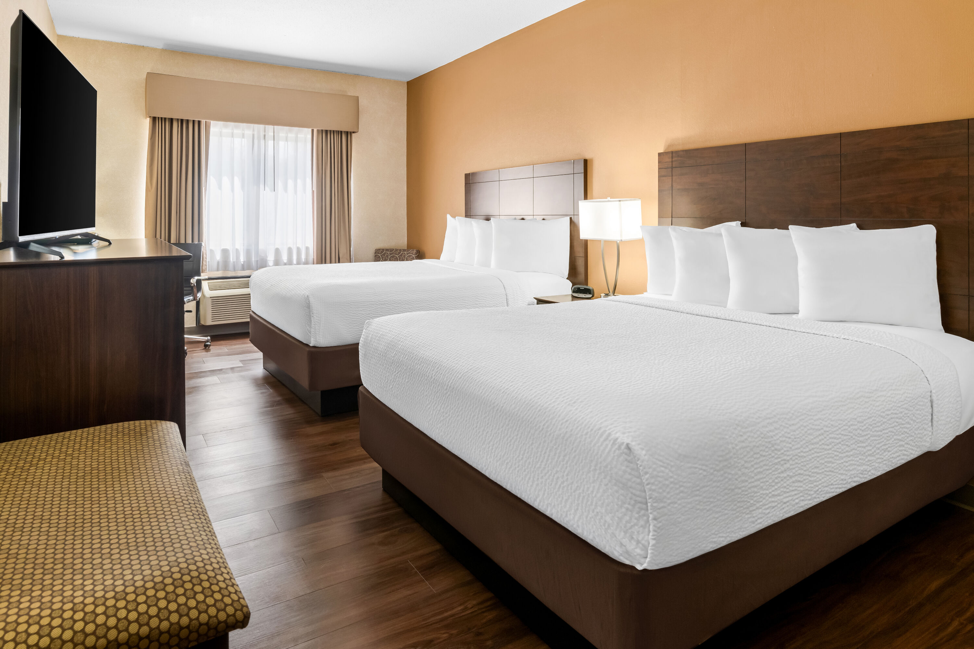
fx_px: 487
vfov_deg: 67.4
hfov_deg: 90.0
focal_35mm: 18
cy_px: 324
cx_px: 487
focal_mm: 18
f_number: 9
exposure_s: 1/4
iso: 250
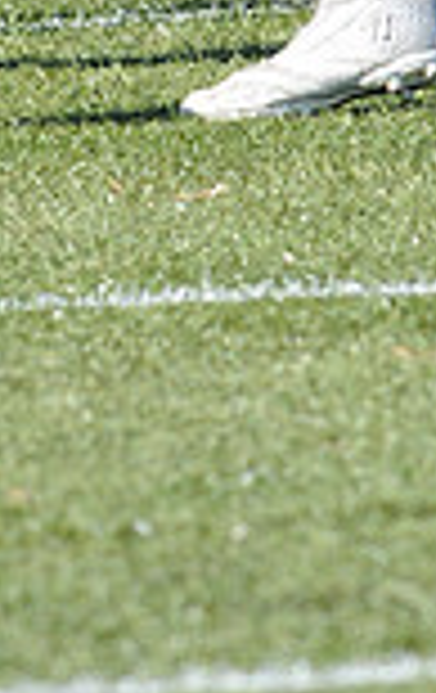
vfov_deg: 1.2
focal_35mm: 1720
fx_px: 32519
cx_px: 34
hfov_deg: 0.8
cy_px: -252
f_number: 5.6
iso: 200
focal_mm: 300
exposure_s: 1/500
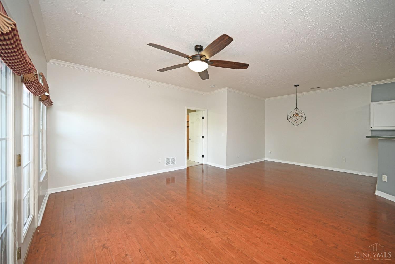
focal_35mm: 14
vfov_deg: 81.2
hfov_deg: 104.3
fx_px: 154
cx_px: 198
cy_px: 132
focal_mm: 14
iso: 500
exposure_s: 1/60
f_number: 4
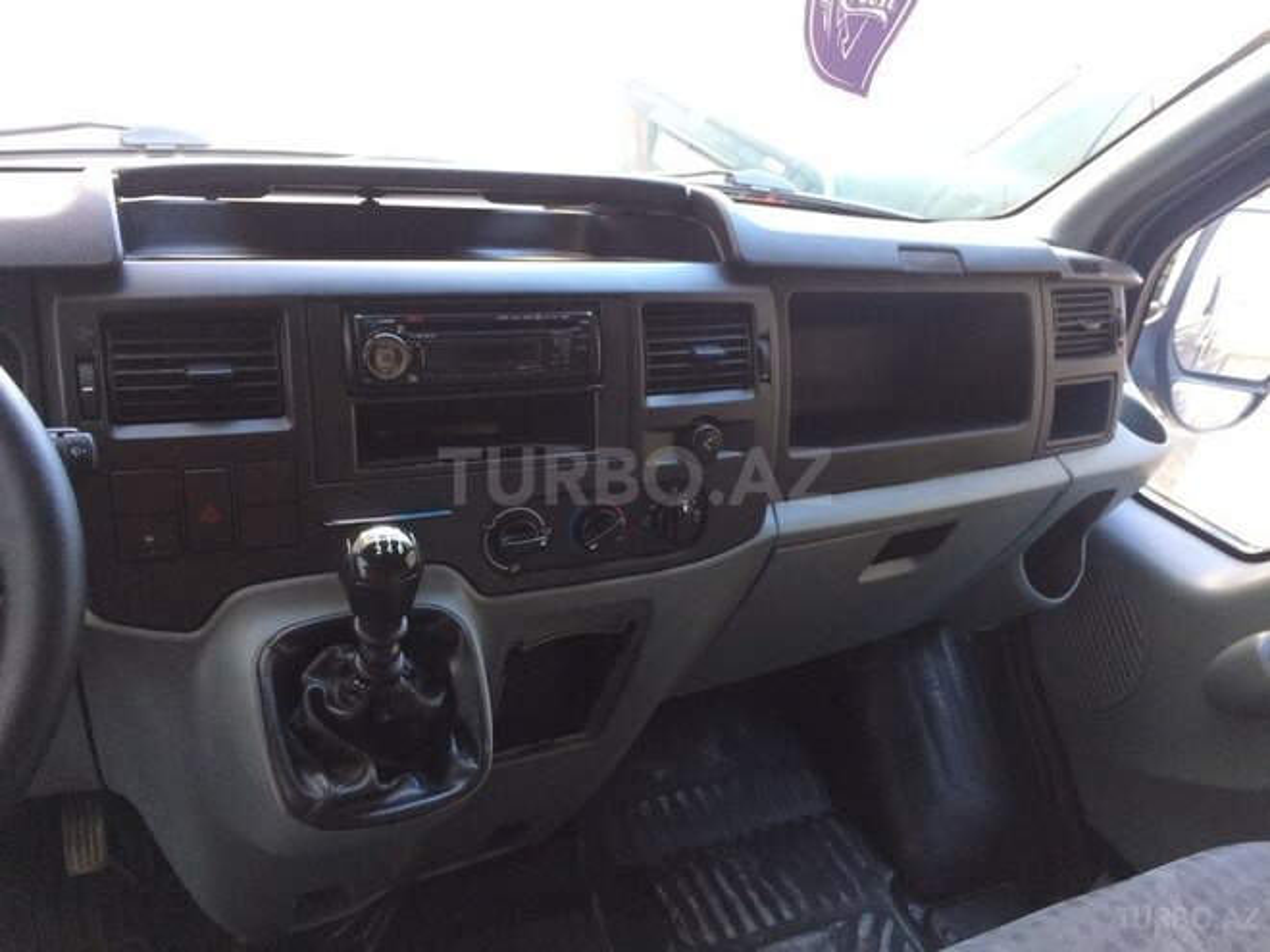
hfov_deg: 61.7
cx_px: 635
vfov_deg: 48.2
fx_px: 1064
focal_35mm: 29
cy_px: 476
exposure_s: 1/33
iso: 80
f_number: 2.2
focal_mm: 4.15
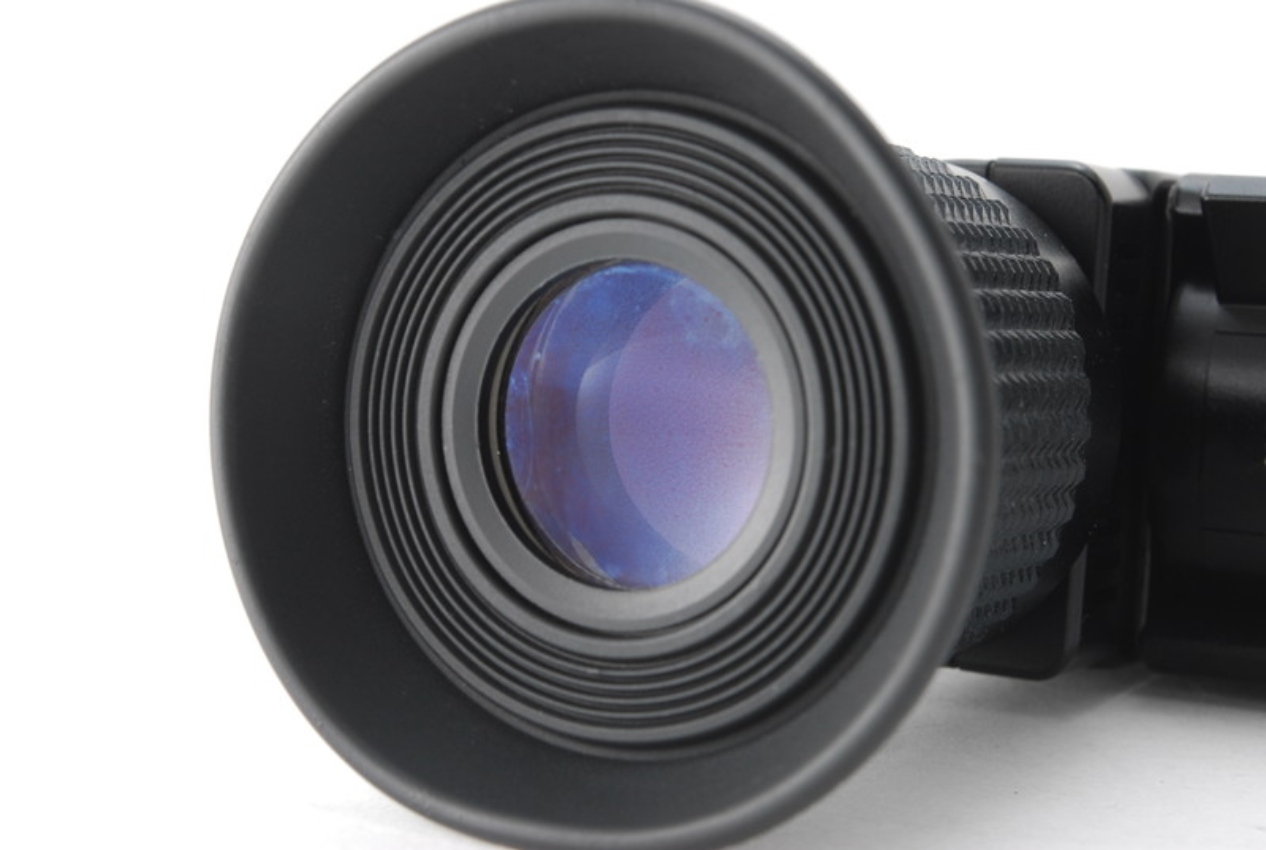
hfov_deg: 24.6
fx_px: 2907
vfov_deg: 16.6
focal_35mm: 82
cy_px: 425
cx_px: 633
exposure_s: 1/100
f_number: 18
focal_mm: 55
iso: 200
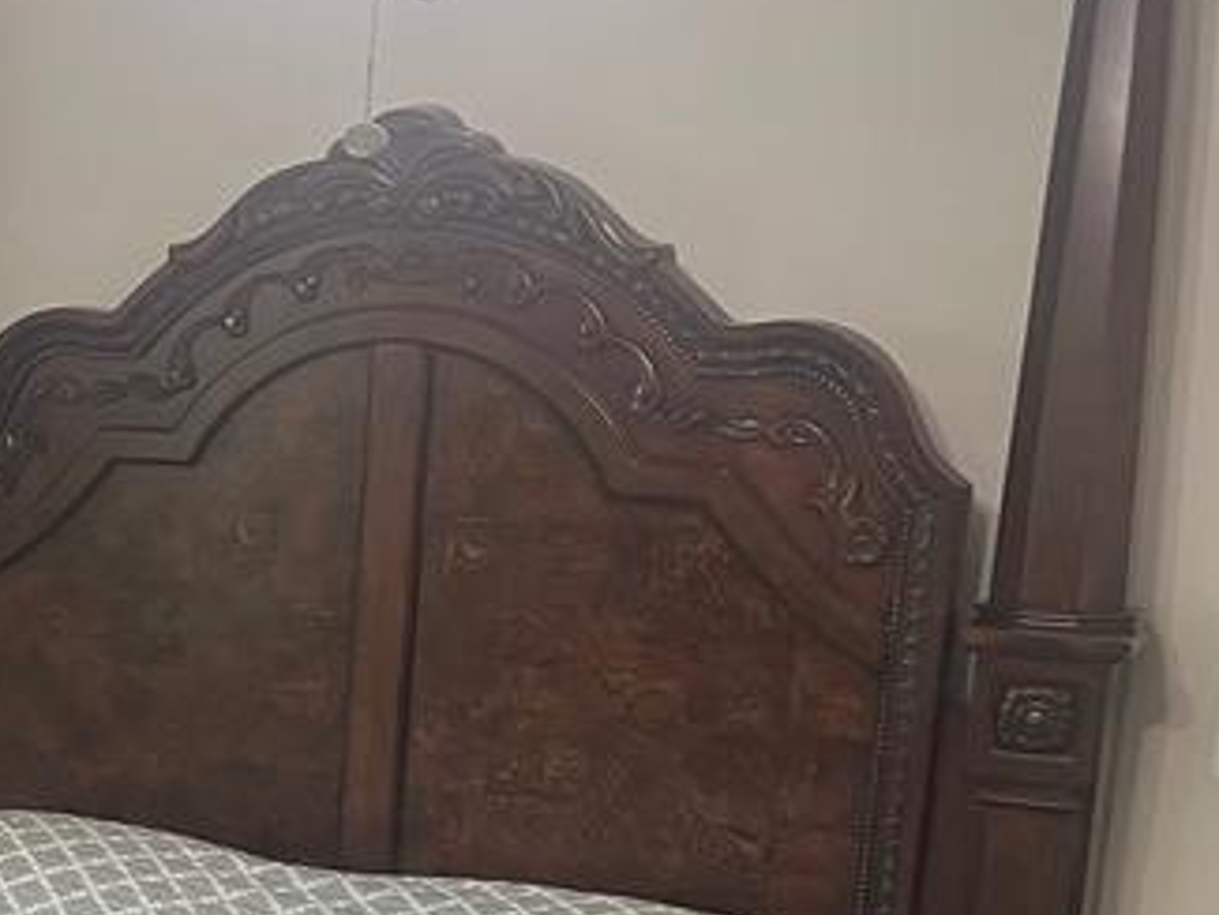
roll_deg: -0.3
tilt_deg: -10.8
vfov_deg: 17.7
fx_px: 2889
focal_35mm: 82
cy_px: 844
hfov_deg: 20.4
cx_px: -623
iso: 80
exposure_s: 1/60
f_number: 1.5
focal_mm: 5.7
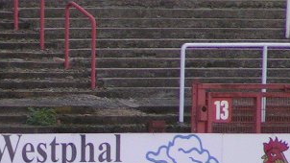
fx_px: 8429
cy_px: 180
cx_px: 26
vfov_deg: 1.1
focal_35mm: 1096
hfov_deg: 2.0
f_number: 3.5
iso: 160
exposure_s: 1/400
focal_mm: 58
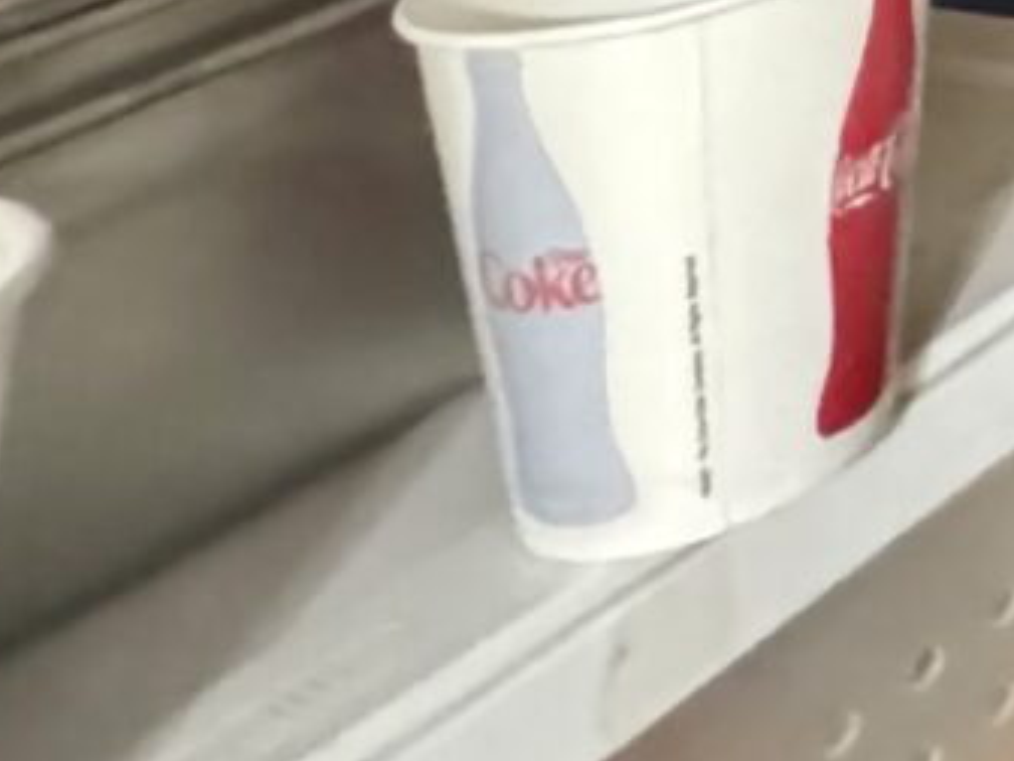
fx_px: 2343
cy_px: -1096
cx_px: 2176
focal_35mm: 80
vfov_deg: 13.3
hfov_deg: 16.5
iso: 1250
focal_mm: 2.22
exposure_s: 1/60
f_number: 2.2
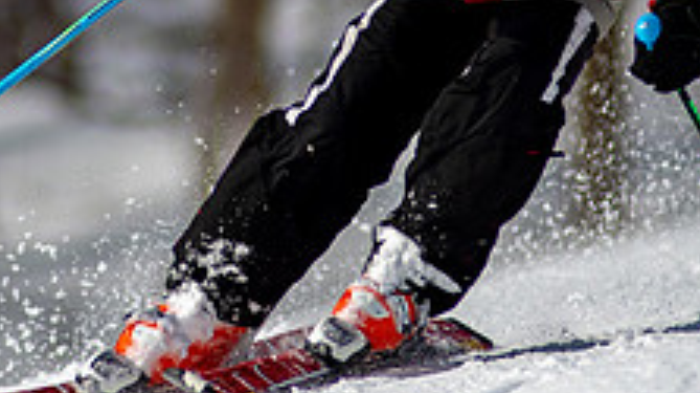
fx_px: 22793
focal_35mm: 1229
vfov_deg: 1.0
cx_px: 226
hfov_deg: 1.8
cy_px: -134
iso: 100
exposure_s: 1/6400
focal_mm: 300
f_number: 2.8
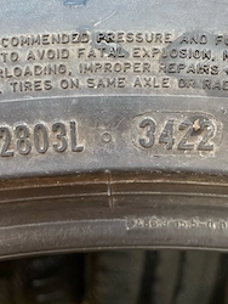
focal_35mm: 40
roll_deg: -7.5
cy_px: 101
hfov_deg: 35.8
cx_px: 144
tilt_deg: -24.5
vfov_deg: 46.0
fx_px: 351
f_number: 1.8
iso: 125
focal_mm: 4.25
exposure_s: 1/82
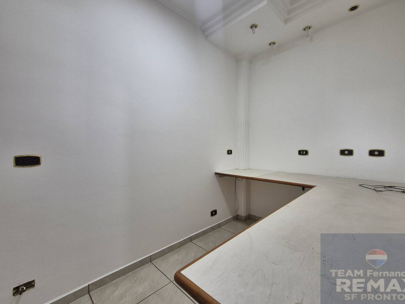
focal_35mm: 14
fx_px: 164
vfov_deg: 85.6
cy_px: 145
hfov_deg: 102.0
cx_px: 214
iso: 200
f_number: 2.2
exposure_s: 1/60
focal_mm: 2.2
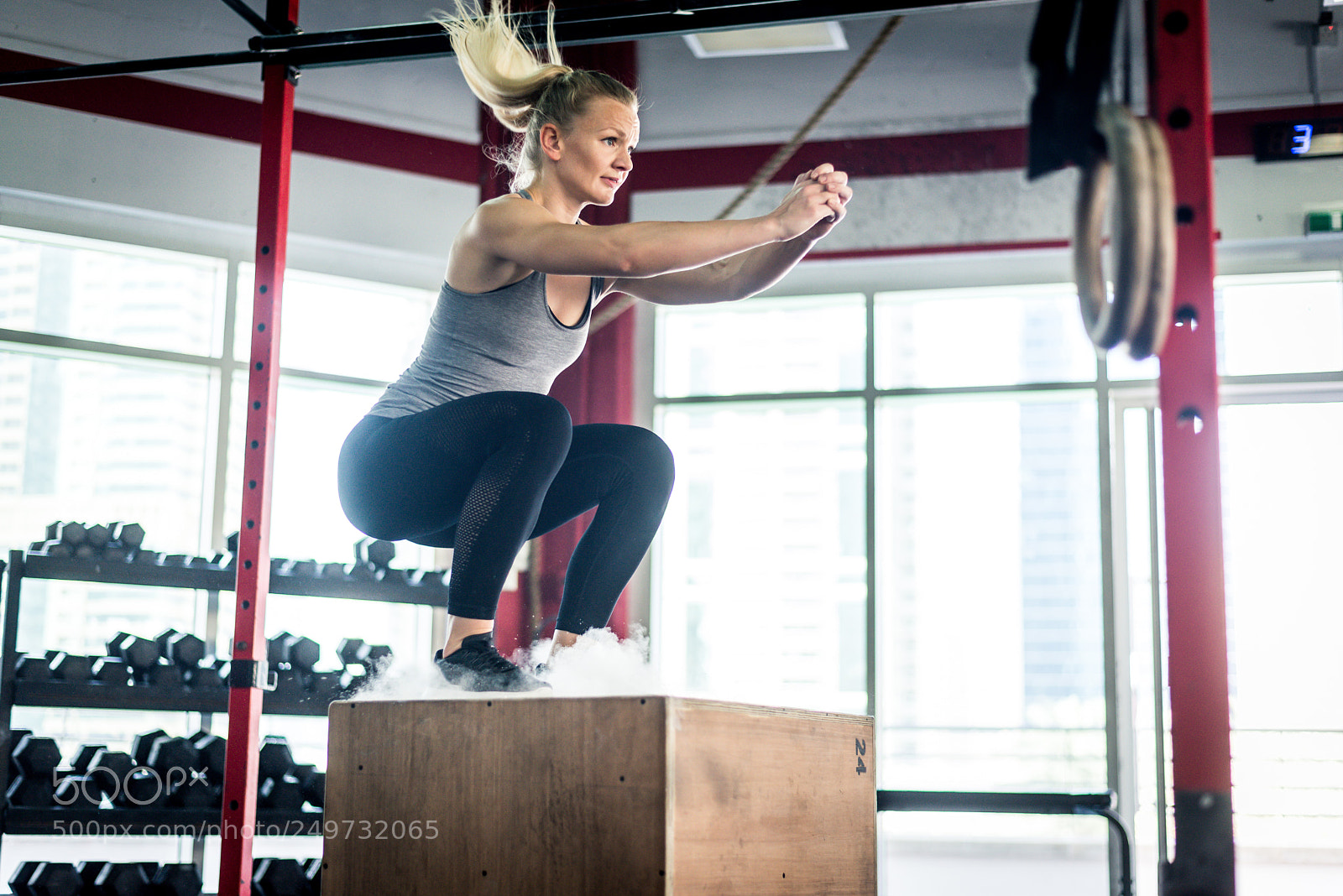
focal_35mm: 50
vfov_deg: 27.0
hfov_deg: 39.6
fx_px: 1866
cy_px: 448
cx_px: 672
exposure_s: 1/250
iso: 320
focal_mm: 50
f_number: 1.8
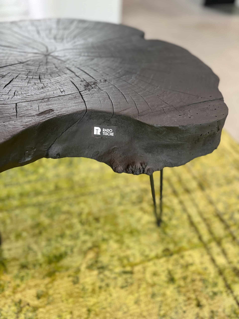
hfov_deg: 56.8
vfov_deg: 71.6
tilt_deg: -45.1
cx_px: 120
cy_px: 160
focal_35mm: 24
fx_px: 221
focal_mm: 6.76
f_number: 1.78
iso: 80
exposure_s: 1/121
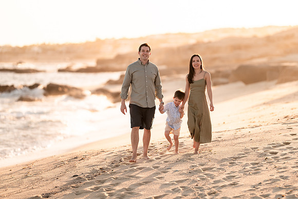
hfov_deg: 15.2
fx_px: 1118
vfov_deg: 10.2
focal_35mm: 135
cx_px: 149
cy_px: 100
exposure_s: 1/3200
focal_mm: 135
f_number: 1.8
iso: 100
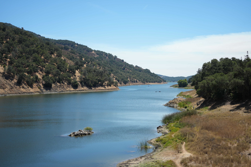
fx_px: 349
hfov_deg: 39.6
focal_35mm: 50
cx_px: 126
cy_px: 84
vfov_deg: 27.0
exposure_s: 1/1000
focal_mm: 50
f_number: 4.5
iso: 160
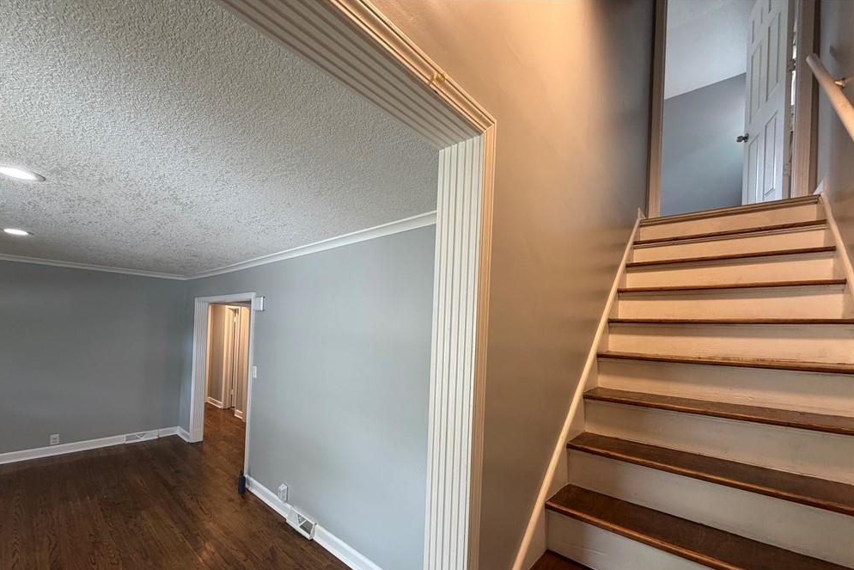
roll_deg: -1.7
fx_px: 356
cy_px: 328
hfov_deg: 100.4
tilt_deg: -0.7
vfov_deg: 76.8
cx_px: 418
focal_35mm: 15
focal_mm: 2.22
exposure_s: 1/60
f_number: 2.2
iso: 200
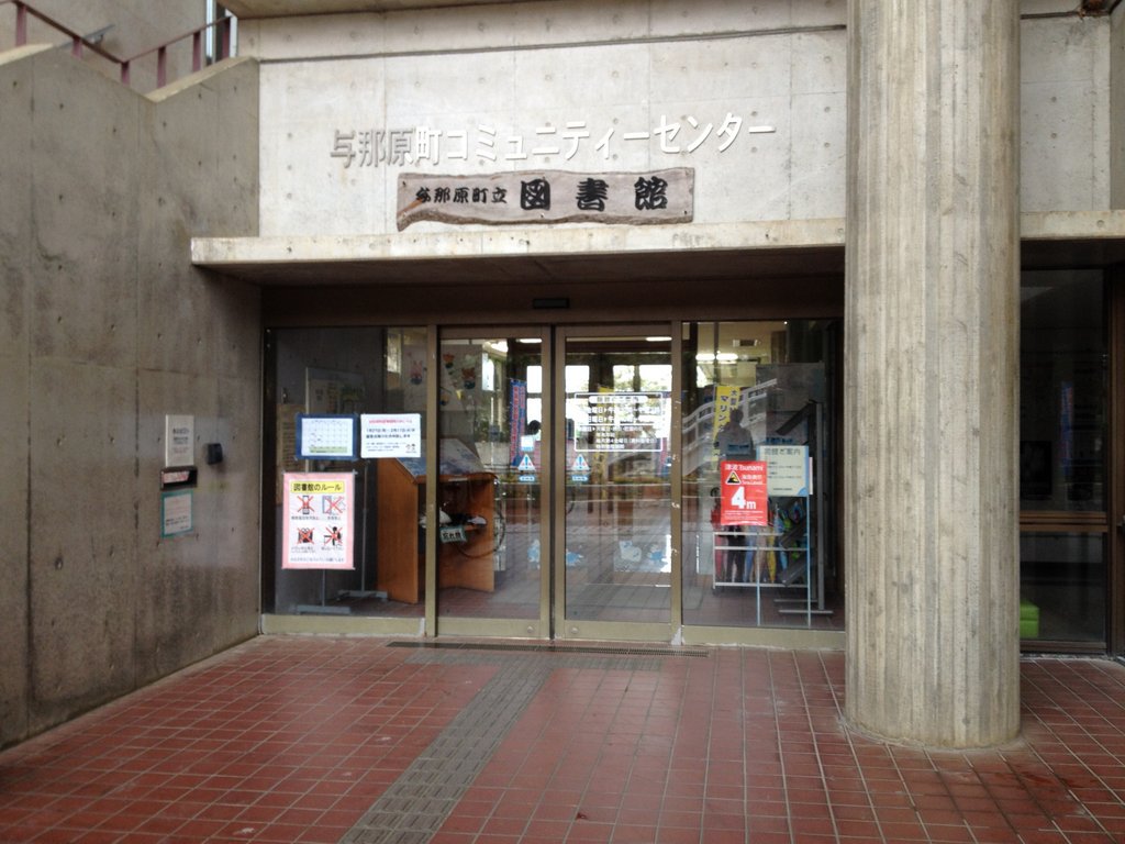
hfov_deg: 52.6
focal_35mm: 35
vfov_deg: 40.7
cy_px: 422
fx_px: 1137
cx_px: 562
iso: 50
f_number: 2.4
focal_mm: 4.28
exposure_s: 1/60
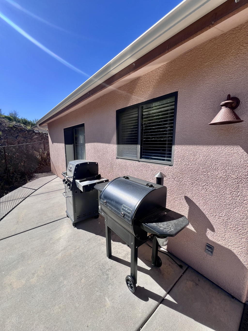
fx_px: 124
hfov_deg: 89.9
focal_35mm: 13
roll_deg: +0.1
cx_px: 124
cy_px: 166
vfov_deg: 106.2
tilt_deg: -9.4
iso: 32
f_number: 1.8
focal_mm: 1.57
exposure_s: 1/1033
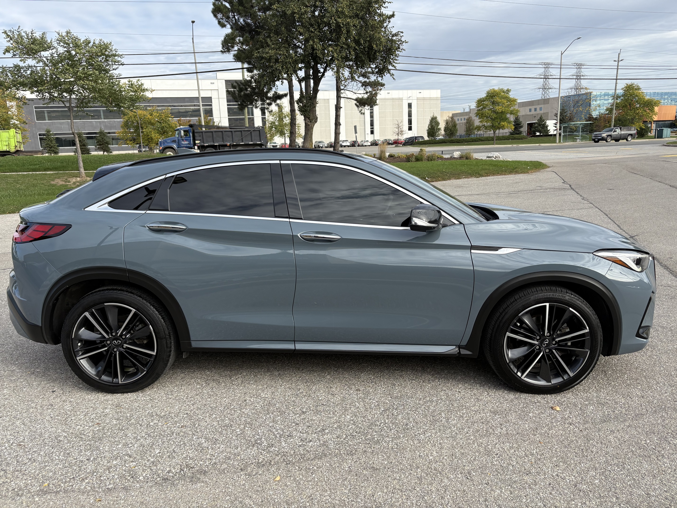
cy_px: 254
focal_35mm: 26
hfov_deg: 67.3
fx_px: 508
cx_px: 338
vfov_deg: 53.1
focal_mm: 5.96
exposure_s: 1/1451
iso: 50
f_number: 1.6
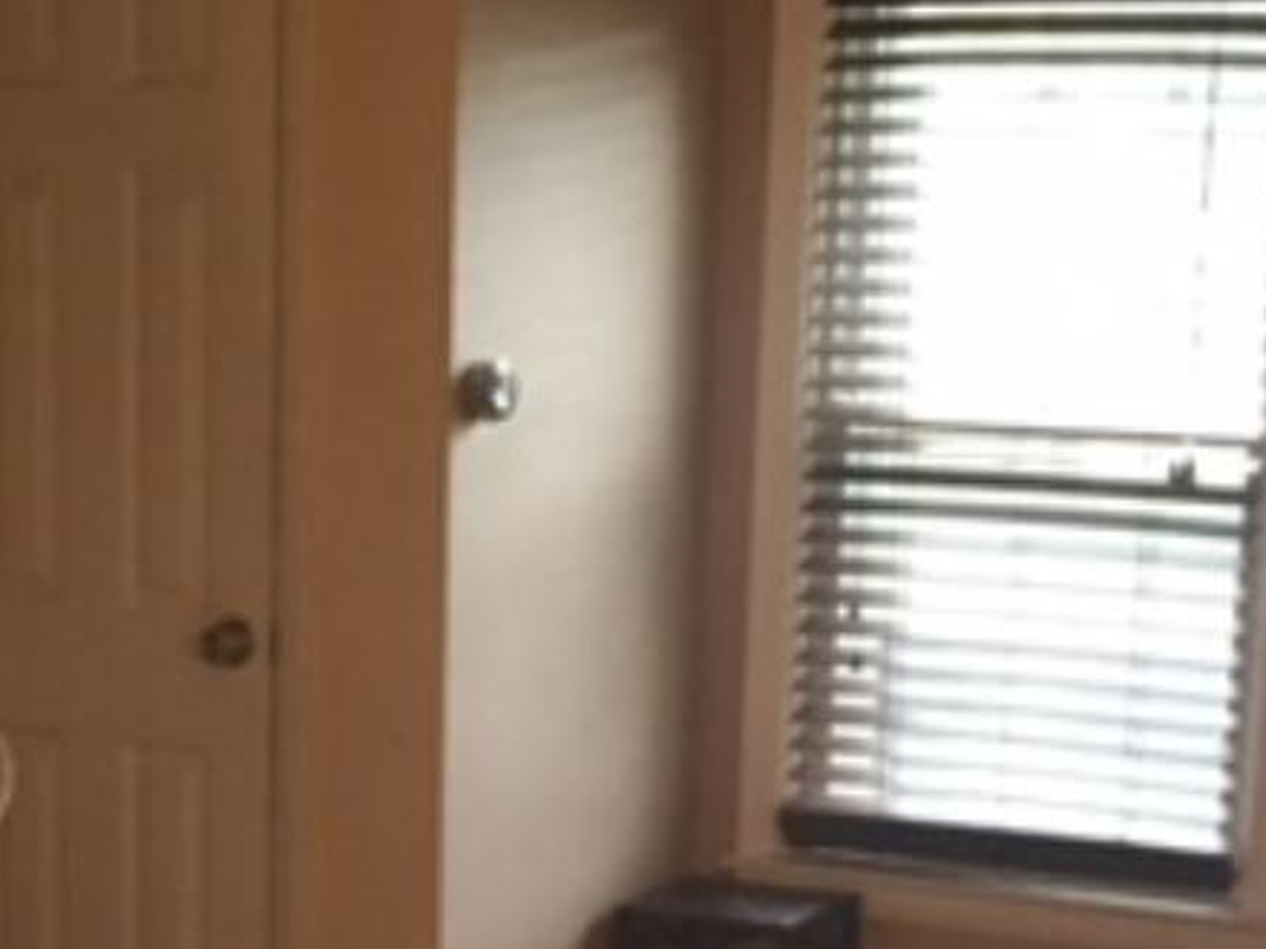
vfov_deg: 15.2
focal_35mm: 95
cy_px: 989
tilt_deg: -13.8
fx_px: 3474
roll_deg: -1.7
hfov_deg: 20.5
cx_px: 360
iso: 200
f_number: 2.2
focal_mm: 4.15
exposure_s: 1/30
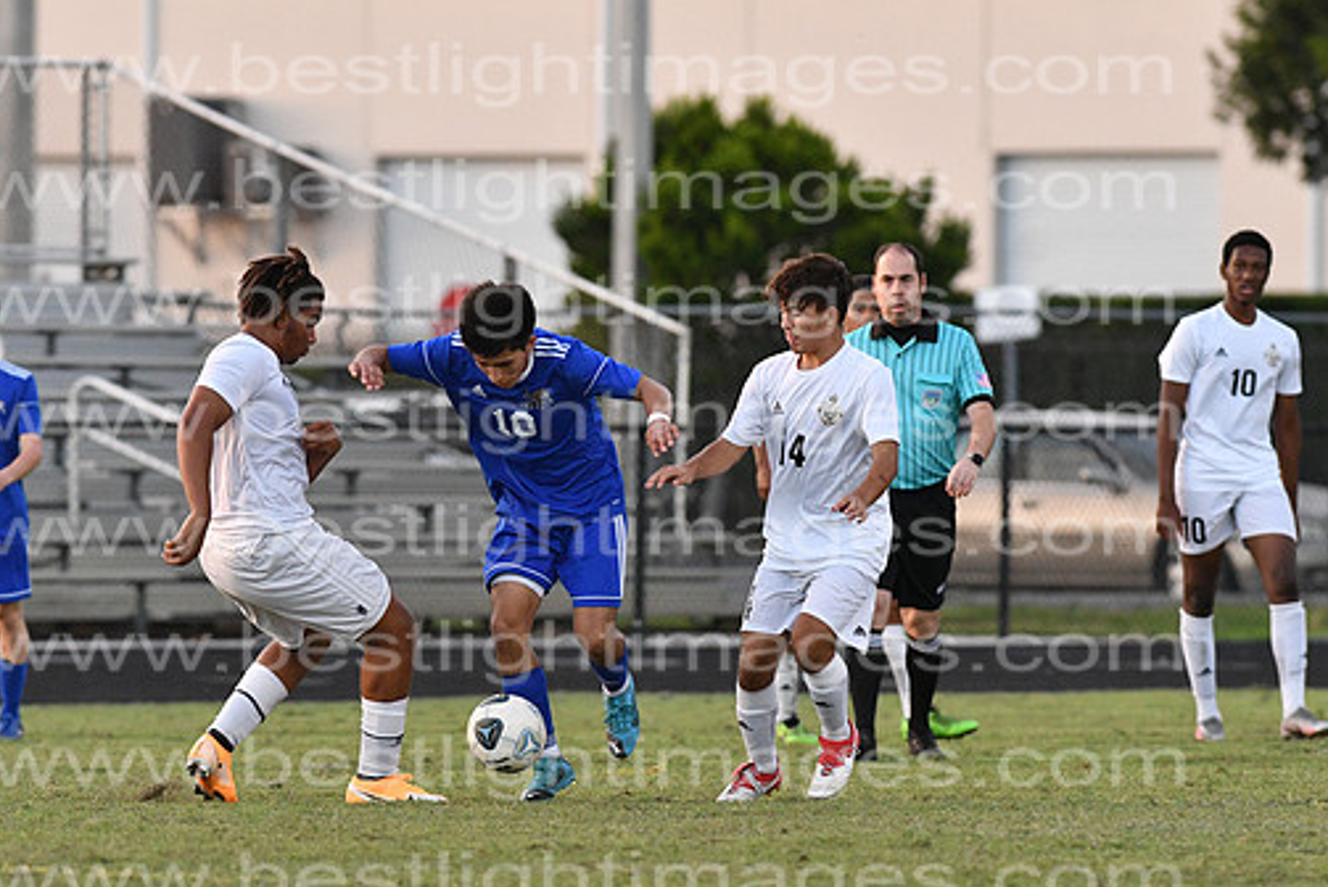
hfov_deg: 4.0
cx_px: 586
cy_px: 479
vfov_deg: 2.7
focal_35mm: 519
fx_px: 19156
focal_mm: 300
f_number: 4.5
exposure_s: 1/1000
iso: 3200
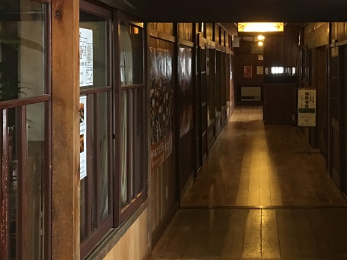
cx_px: 262
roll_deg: -0.6
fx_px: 632
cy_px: 90
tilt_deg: -0.8
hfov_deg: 30.2
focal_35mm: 63
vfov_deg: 23.2
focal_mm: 4.15
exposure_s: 1/15
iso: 100
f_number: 2.2
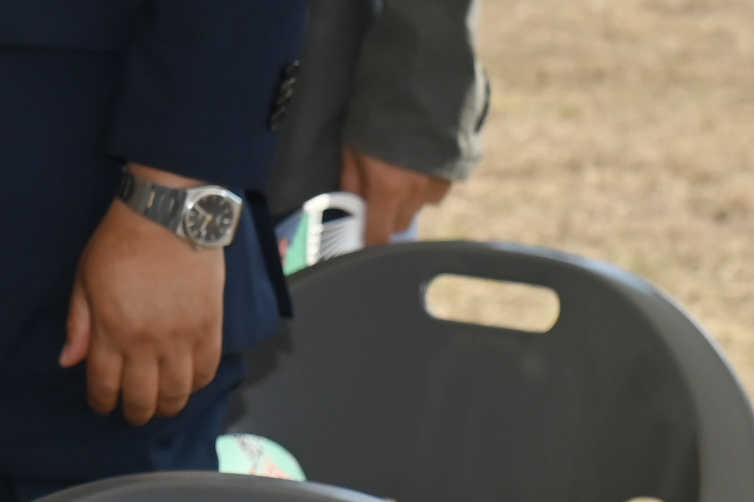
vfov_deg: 5.0
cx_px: -547
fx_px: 5653
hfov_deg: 7.4
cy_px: -465
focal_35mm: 270
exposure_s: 1/640
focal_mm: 70
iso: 400
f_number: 7.1
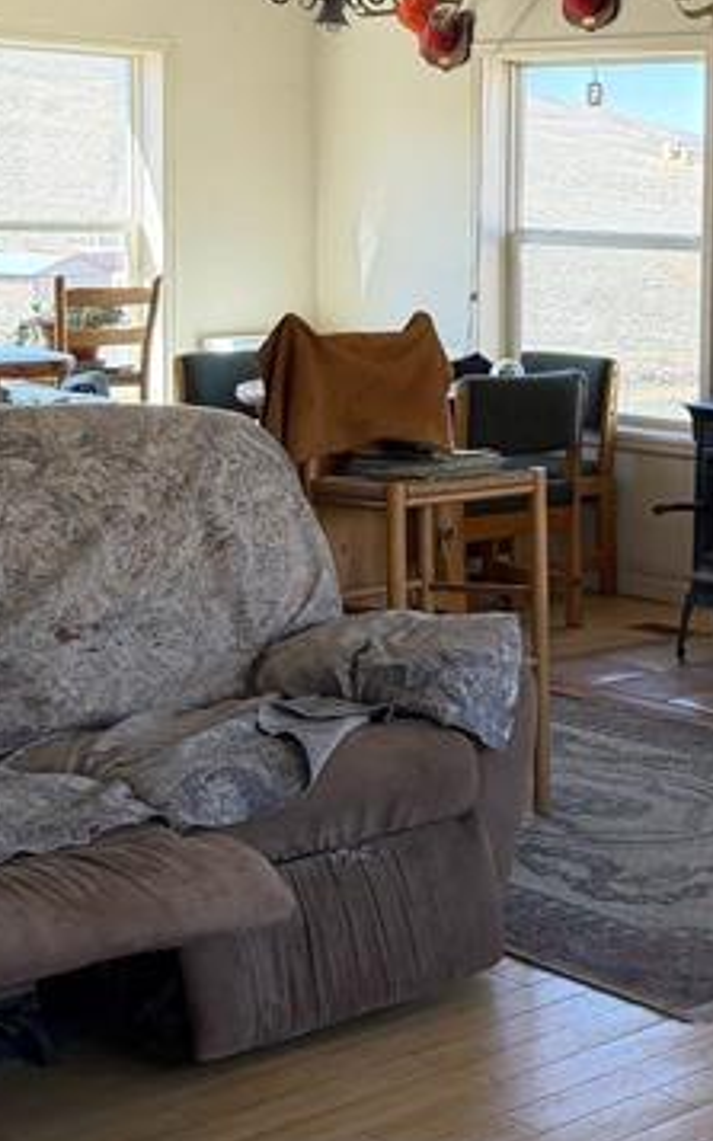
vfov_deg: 28.0
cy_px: 339
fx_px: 2271
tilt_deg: -4.3
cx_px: 745
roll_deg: -0.6
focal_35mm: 73
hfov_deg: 17.4
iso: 160
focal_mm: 6.76
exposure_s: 1/224
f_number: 1.78
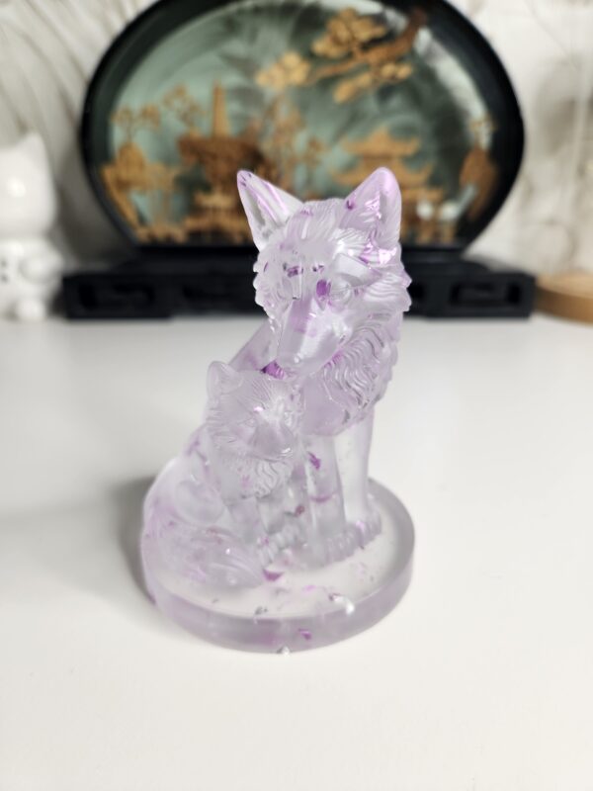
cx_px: 296
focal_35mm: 23
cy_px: 396
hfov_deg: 58.9
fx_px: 525
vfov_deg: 73.9
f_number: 1.8
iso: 40
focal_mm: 5.4
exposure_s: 1/100
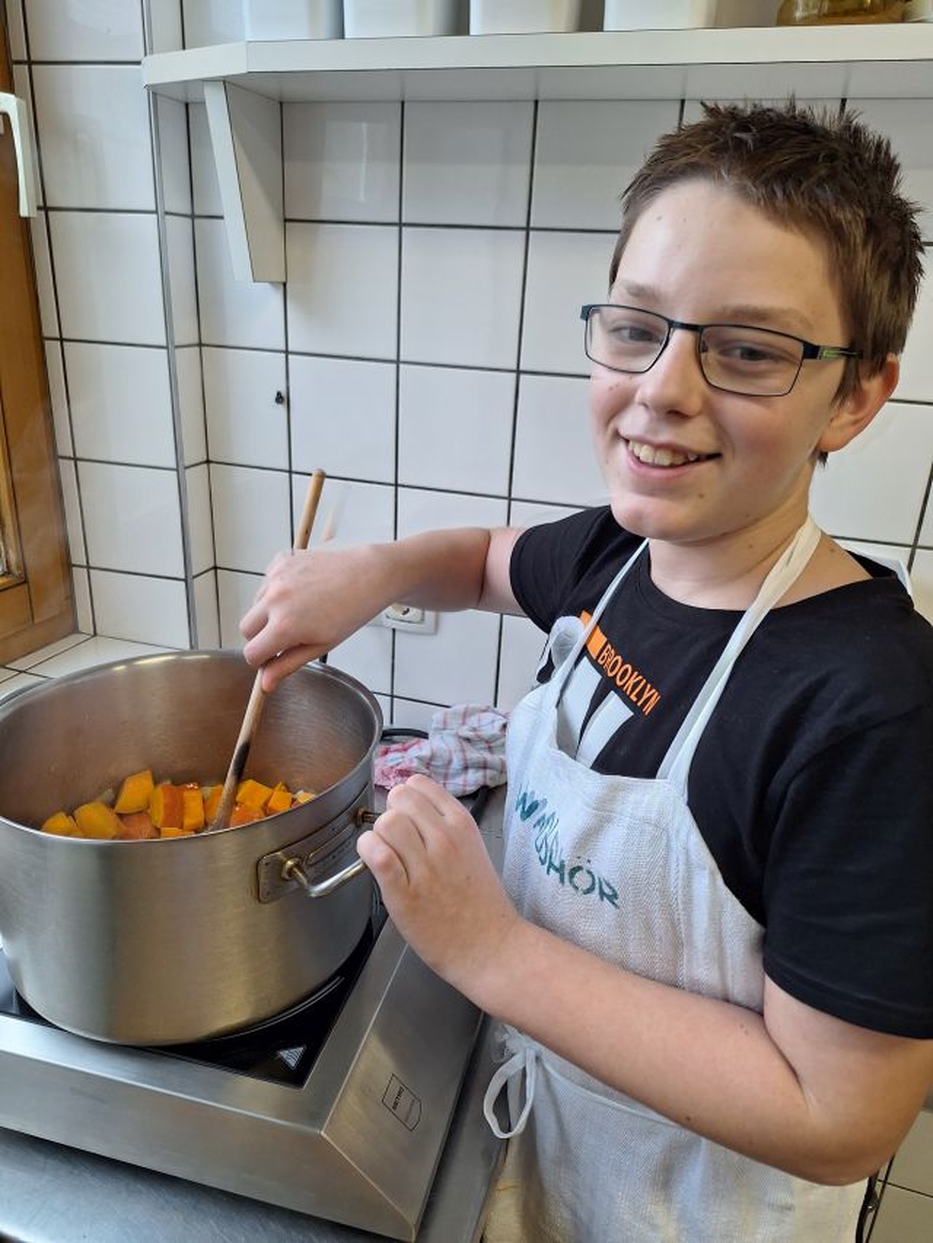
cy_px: 622
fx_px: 826
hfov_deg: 58.9
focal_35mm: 23
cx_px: 466
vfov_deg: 73.9
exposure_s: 1/50
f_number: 1.8
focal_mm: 5.54
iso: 80
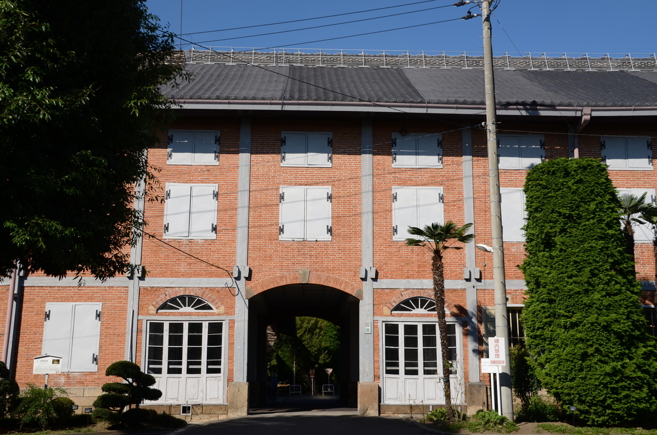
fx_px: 738
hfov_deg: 48.0
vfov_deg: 32.9
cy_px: 218
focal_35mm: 40
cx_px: 328
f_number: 10
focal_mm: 27
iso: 100
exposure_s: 1/400
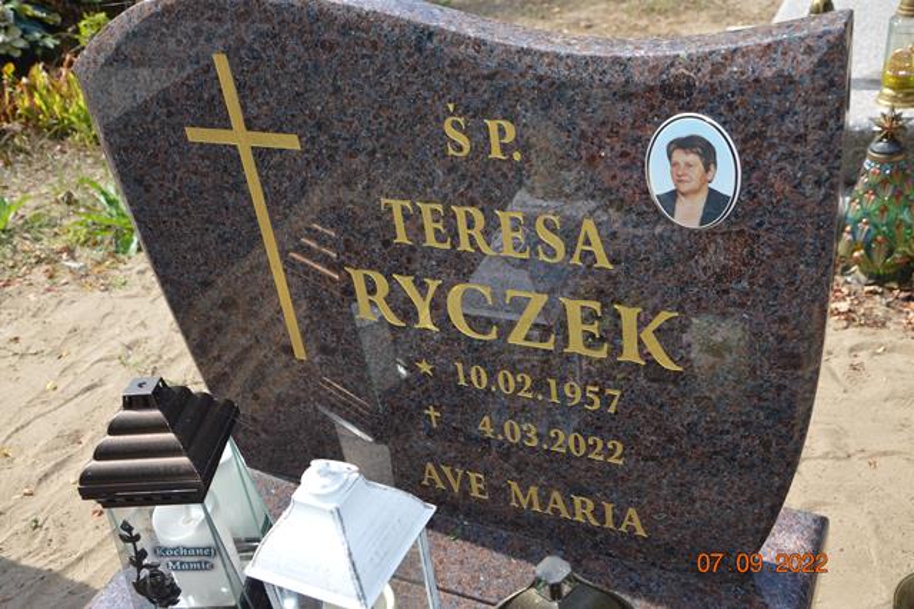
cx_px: 457
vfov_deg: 34.2
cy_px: 304
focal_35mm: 39
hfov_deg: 49.6
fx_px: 990
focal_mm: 26
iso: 100
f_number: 5.6
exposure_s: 1/200
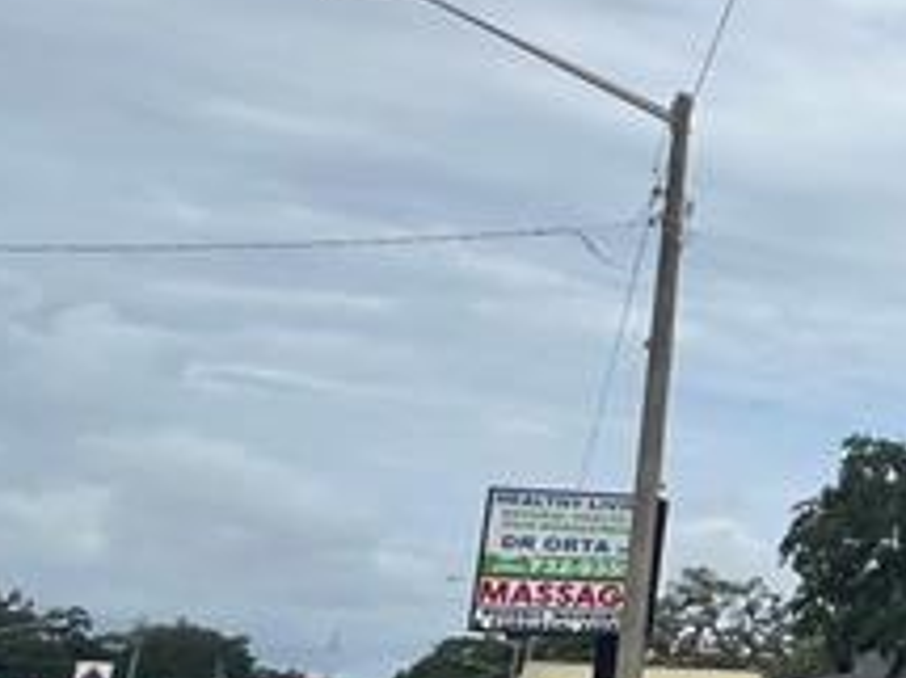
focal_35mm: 62
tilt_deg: +8.7
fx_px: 1622
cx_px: 1863
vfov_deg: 23.5
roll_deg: -0.8
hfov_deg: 18.4
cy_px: 472
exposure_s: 1/1220
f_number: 1.8
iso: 32
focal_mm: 1.57
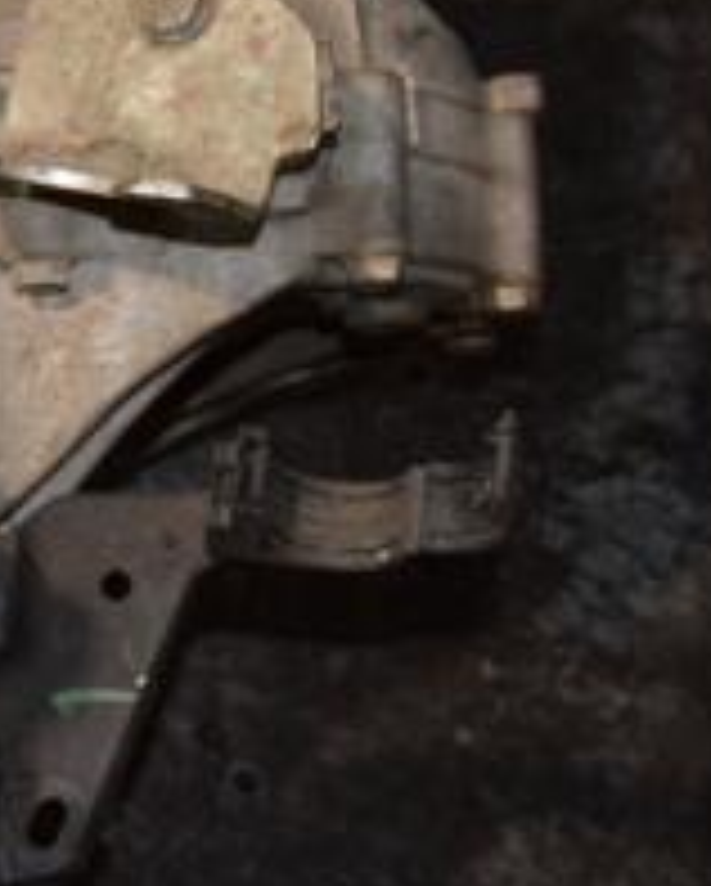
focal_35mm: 163
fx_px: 4281
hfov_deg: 9.2
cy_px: 364
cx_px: -392
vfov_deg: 11.8
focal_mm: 38
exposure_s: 1/60
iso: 800
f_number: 5
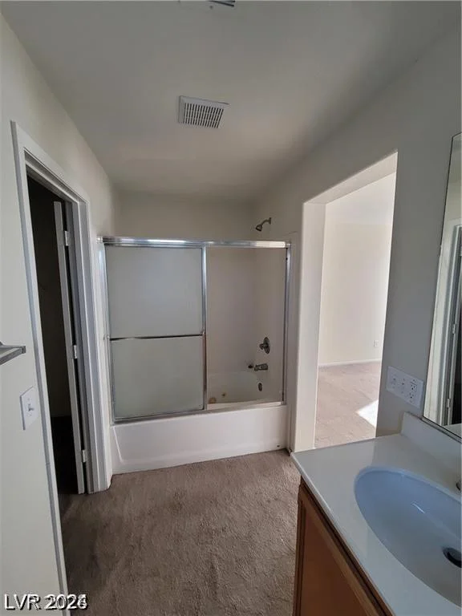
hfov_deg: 89.9
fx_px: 231
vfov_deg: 106.2
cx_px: 231
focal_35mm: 13
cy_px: 308
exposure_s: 1/60
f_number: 2.2
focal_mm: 2.2
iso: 125
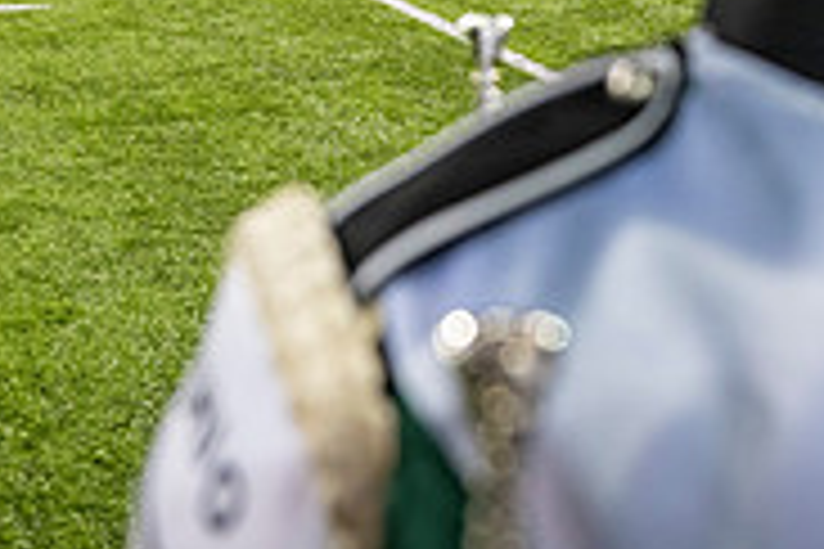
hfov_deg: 26.6
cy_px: -281
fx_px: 1739
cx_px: 482
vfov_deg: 16.3
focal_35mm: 76
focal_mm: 24
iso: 1250
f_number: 3.2
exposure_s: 1/500
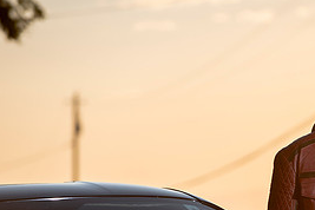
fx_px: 3613
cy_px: 222
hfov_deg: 5.0
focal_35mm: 413
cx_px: 321
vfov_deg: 3.3
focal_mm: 190
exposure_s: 1/250
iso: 50
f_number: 5.6
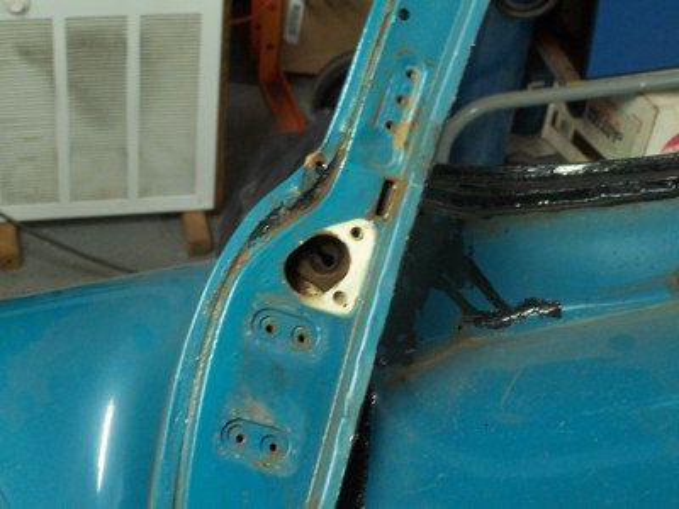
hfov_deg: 23.8
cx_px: 340
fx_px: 1608
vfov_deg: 18.0
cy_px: 254
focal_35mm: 82
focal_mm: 13.7
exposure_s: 1/8
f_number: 3.2
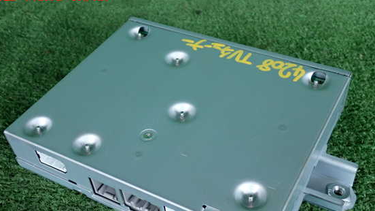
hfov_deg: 45.5
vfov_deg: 26.3
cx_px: 188
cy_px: 141
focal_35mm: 45
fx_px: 447
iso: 250
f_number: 2.7
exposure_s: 1/125
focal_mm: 6.83
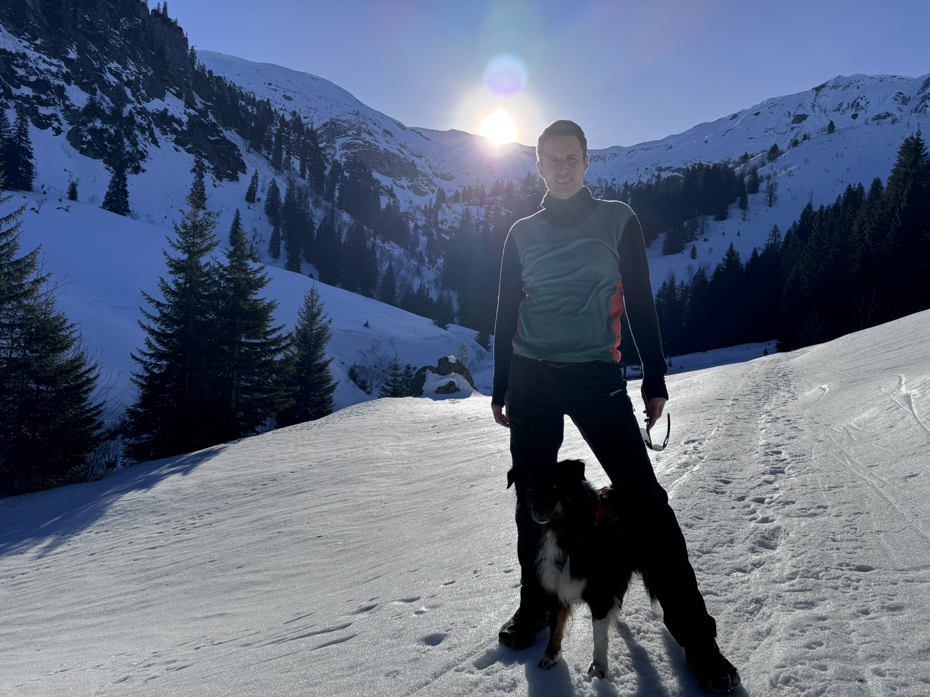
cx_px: 465
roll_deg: -3.6
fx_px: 645
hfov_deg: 71.6
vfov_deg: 56.8
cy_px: 348
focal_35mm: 24
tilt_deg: +1.0
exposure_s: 1/12346
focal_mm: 6.86
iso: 80
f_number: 1.78
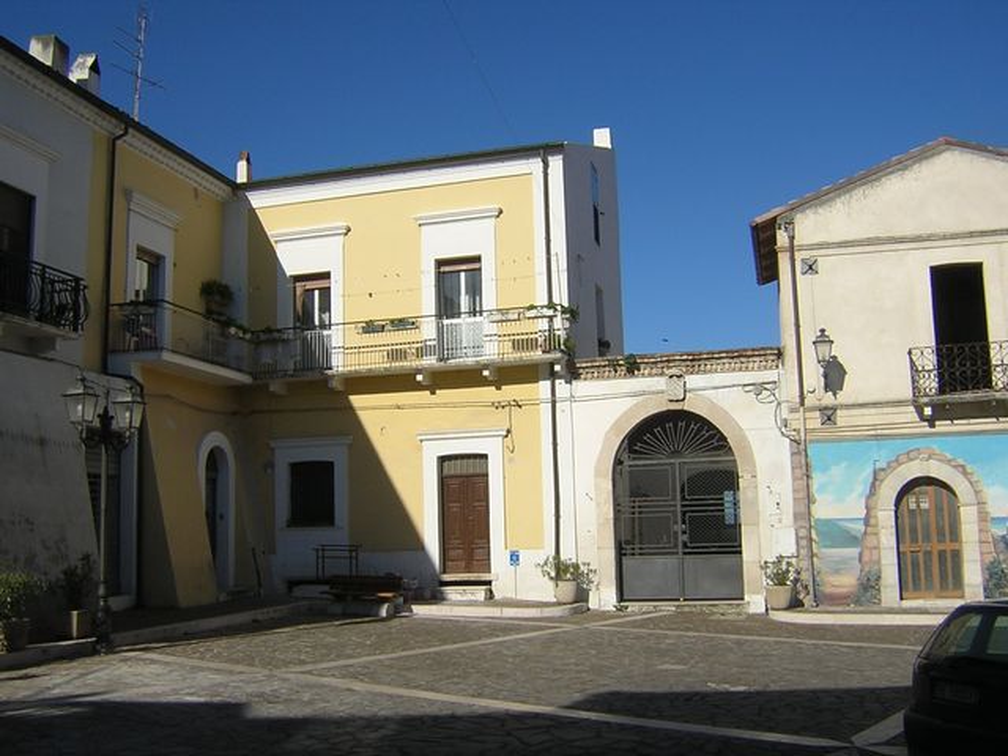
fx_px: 1048
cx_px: 504
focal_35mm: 36
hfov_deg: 51.4
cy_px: 378
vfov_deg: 39.7
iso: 100
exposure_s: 1/682
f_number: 5.2
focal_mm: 4.7
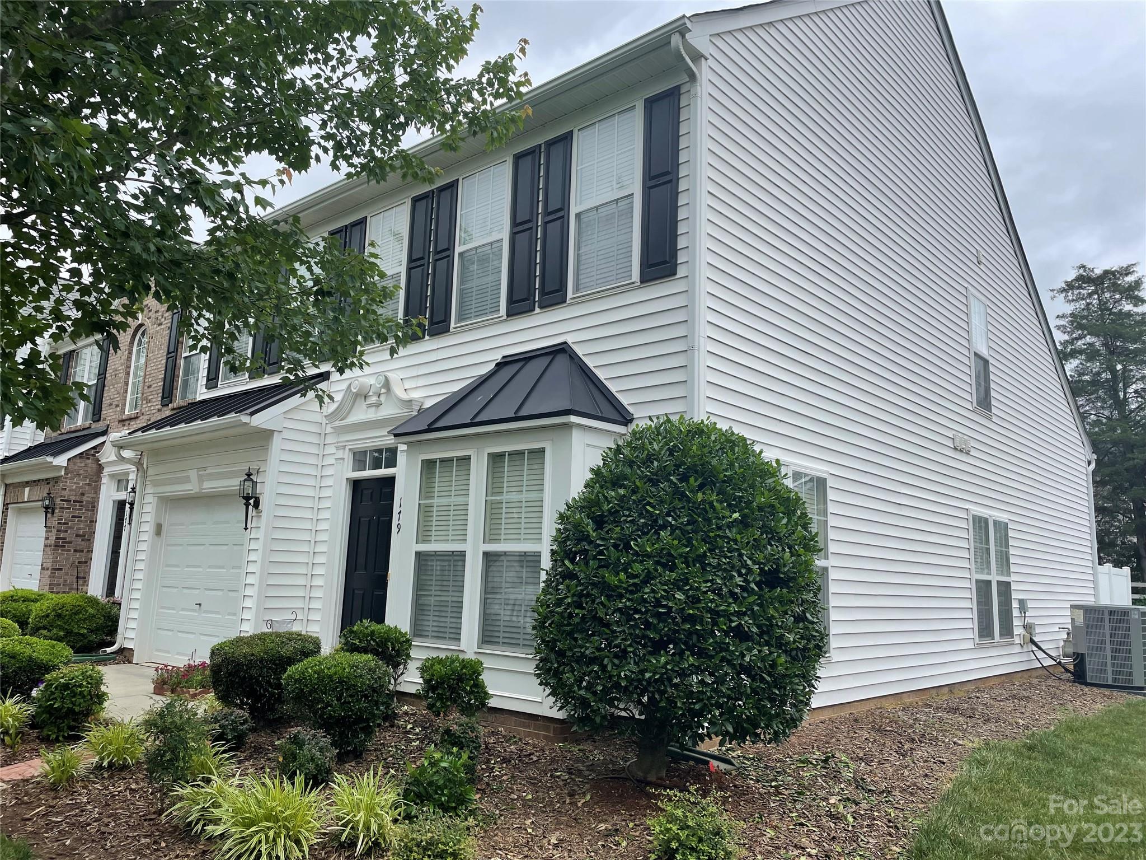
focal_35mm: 26
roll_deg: -1.0
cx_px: 573
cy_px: 430
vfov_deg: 53.1
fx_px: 861
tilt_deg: +10.1
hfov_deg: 67.3
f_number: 1.6
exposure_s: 1/1553
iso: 32
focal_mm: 4.2
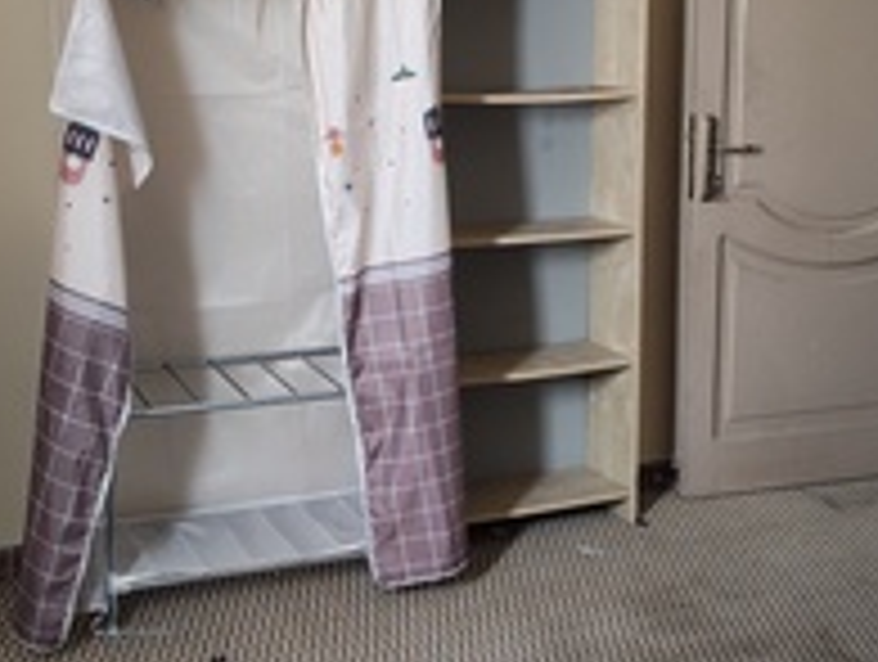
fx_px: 1423
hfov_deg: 34.3
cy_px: 173
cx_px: 423
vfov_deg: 25.9
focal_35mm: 56
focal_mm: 5.56
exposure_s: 1/50
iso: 520
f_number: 1.88
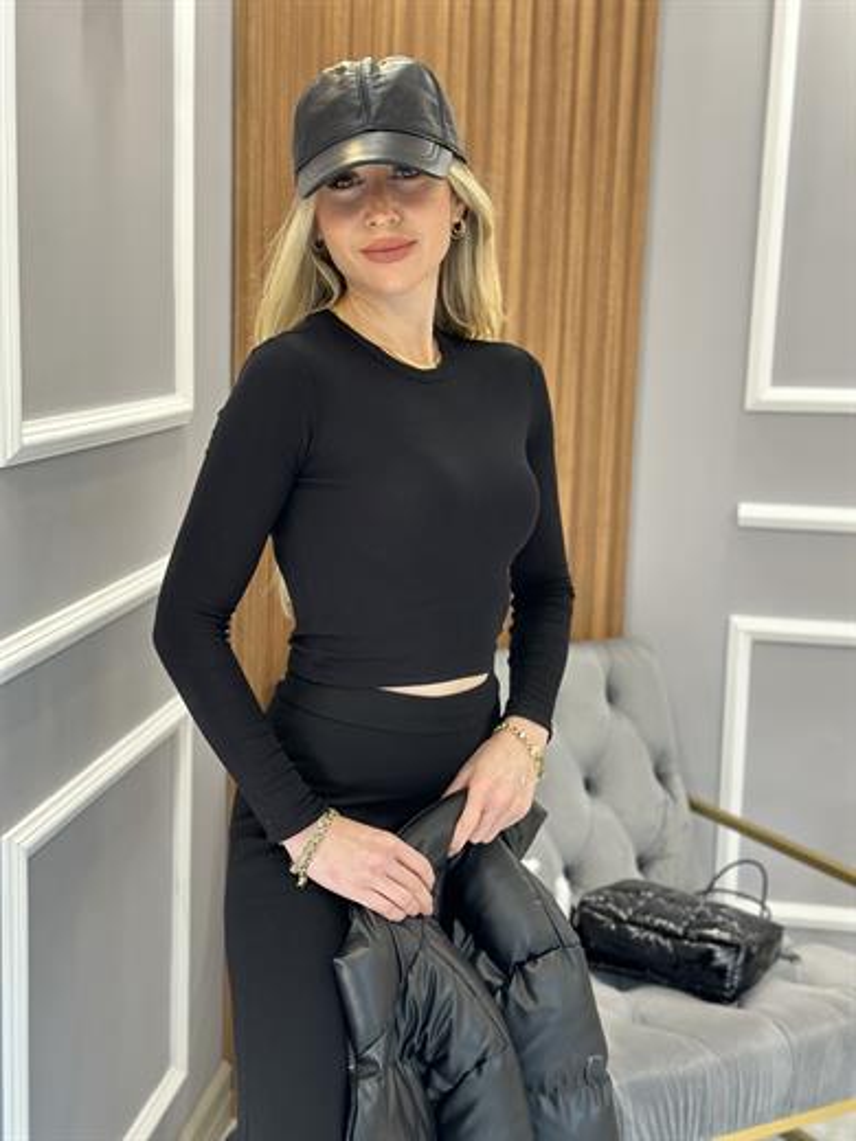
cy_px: 570
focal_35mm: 48
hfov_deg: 30.3
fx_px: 1583
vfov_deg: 39.7
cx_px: 428
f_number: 1.78
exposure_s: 1/62
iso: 125
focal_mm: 6.86
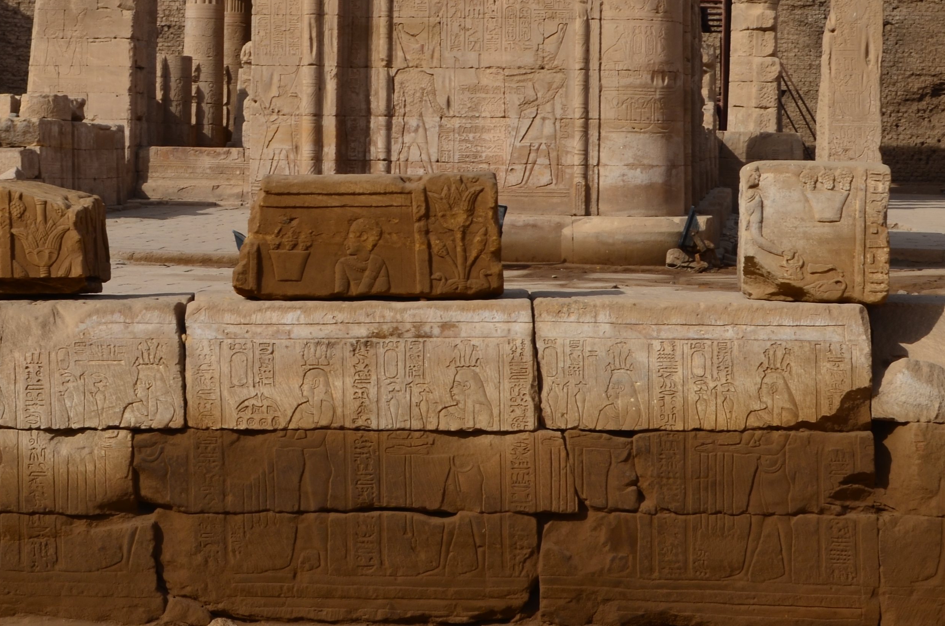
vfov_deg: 15.8
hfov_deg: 23.7
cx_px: 426
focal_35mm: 86
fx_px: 2252
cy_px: 170
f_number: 11
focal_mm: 29
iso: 100
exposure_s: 1/160
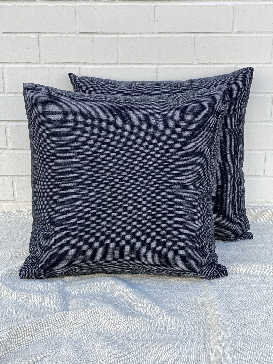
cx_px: 136
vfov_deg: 36.8
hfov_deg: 28.0
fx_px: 547
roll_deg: -0.4
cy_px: 182
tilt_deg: -18.5
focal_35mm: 52
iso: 20
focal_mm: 6
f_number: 2
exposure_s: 1/292
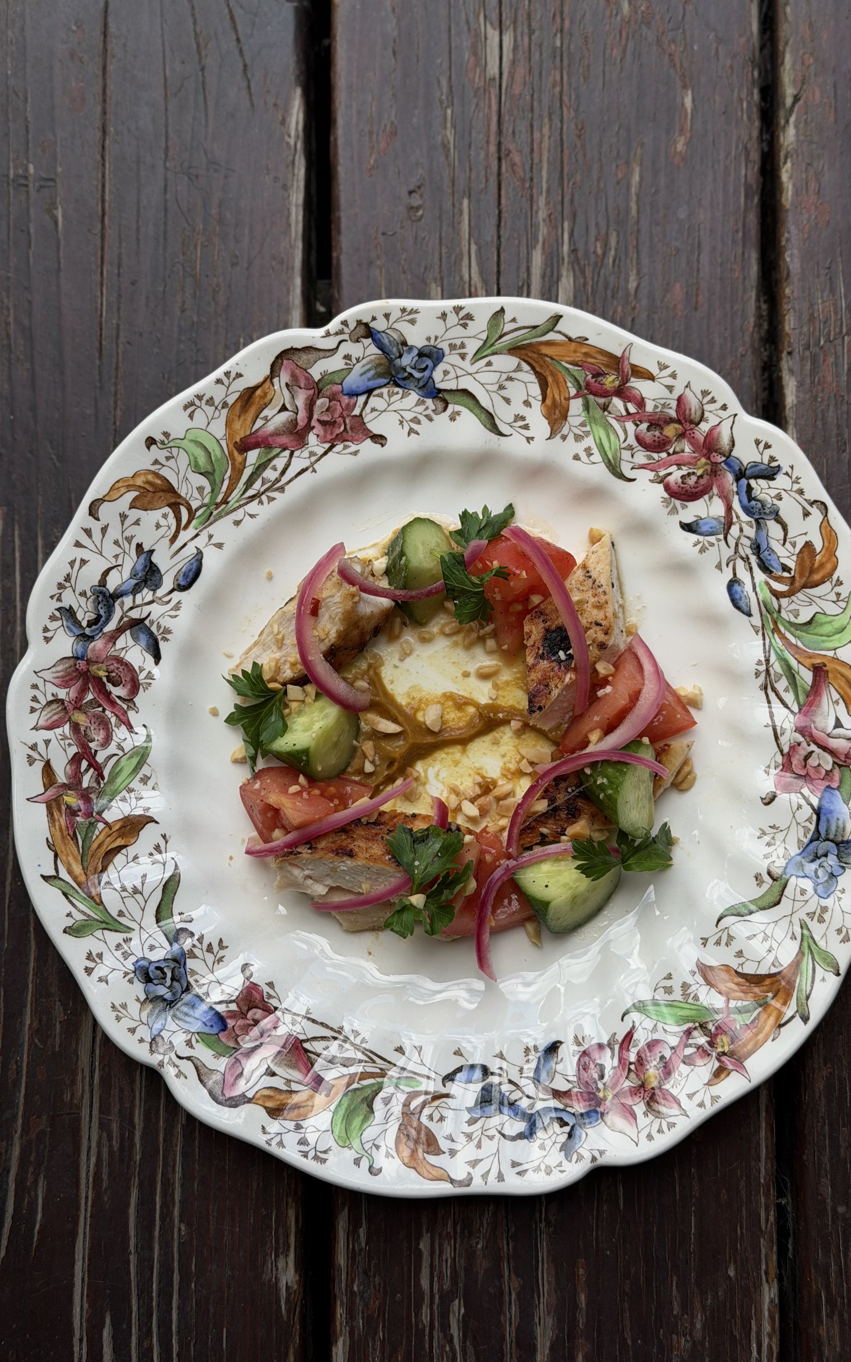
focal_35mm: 51
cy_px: 681
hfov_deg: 25.3
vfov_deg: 39.6
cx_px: 450
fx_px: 1893
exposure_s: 1/1715
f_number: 1.78
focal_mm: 6.76
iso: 64
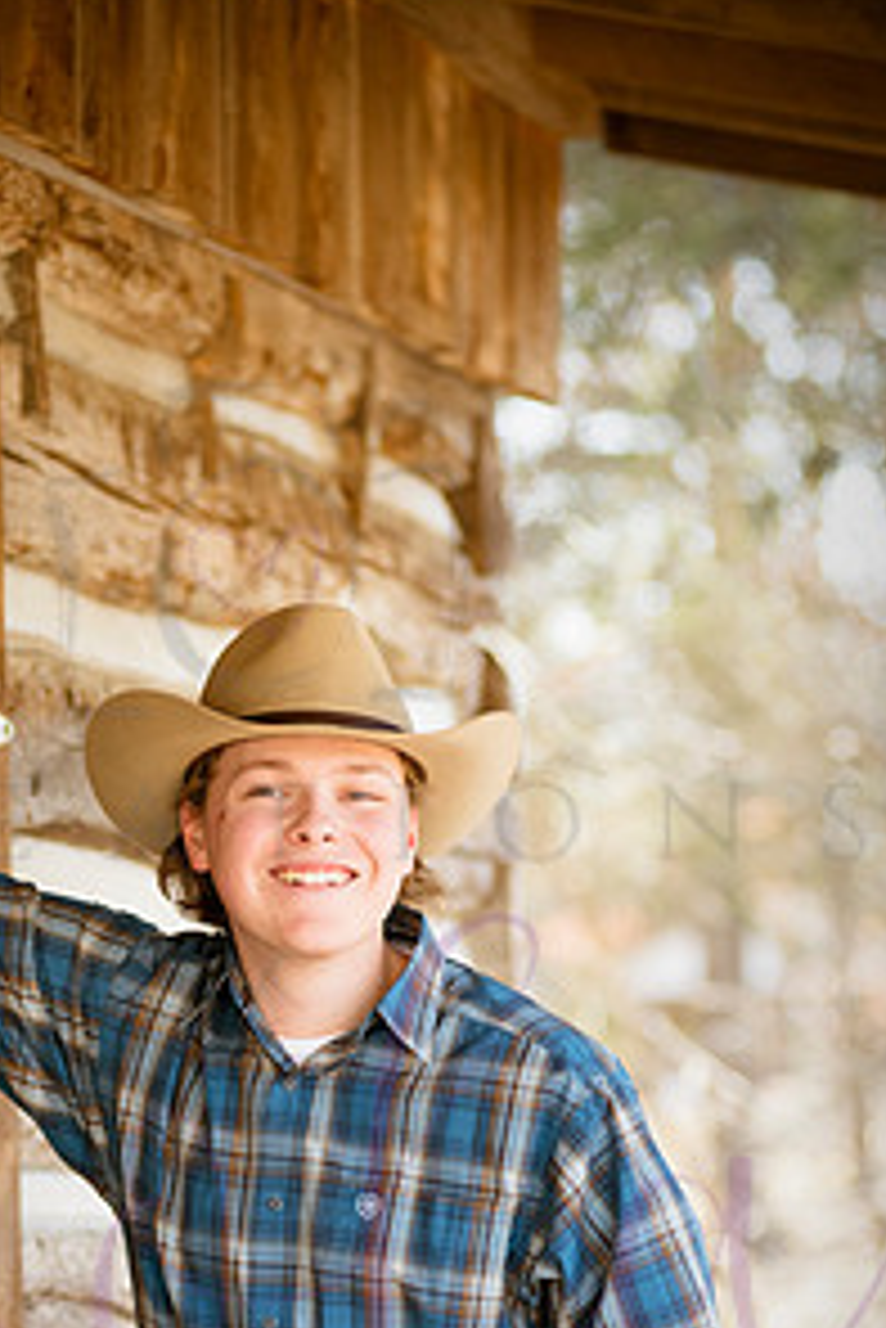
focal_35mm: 160
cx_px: 274
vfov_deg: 12.8
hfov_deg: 8.6
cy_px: 981
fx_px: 5899
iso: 800
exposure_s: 1/500
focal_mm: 105
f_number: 3.2
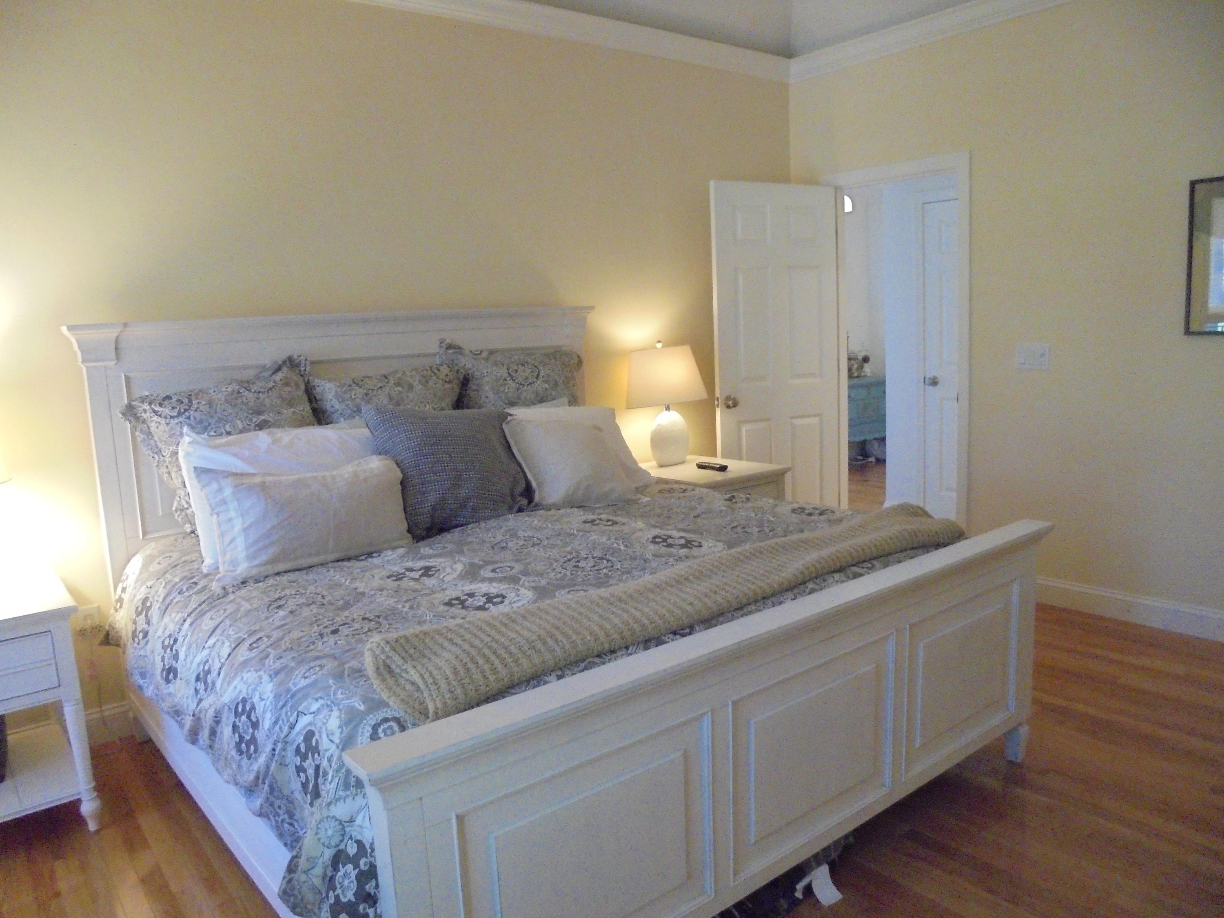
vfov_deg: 53.1
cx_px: 612
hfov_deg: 67.3
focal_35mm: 26
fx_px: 919
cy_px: 459
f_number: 3.5
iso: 800
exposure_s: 1/50
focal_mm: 4.6
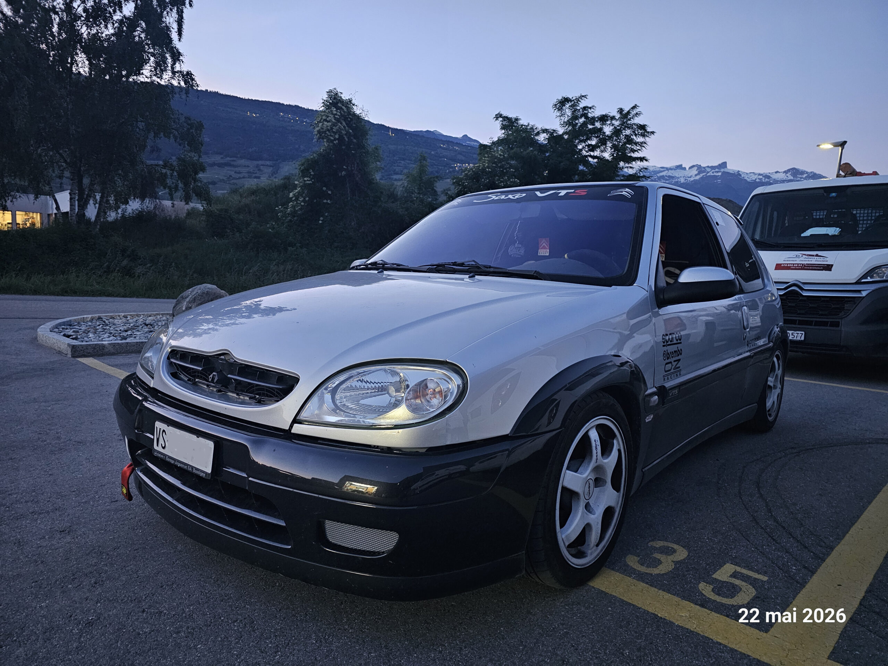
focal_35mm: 23
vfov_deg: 58.9
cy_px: 333
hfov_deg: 73.9
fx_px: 590
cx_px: 444
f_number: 1.7
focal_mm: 6.3
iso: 640
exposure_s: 1/25
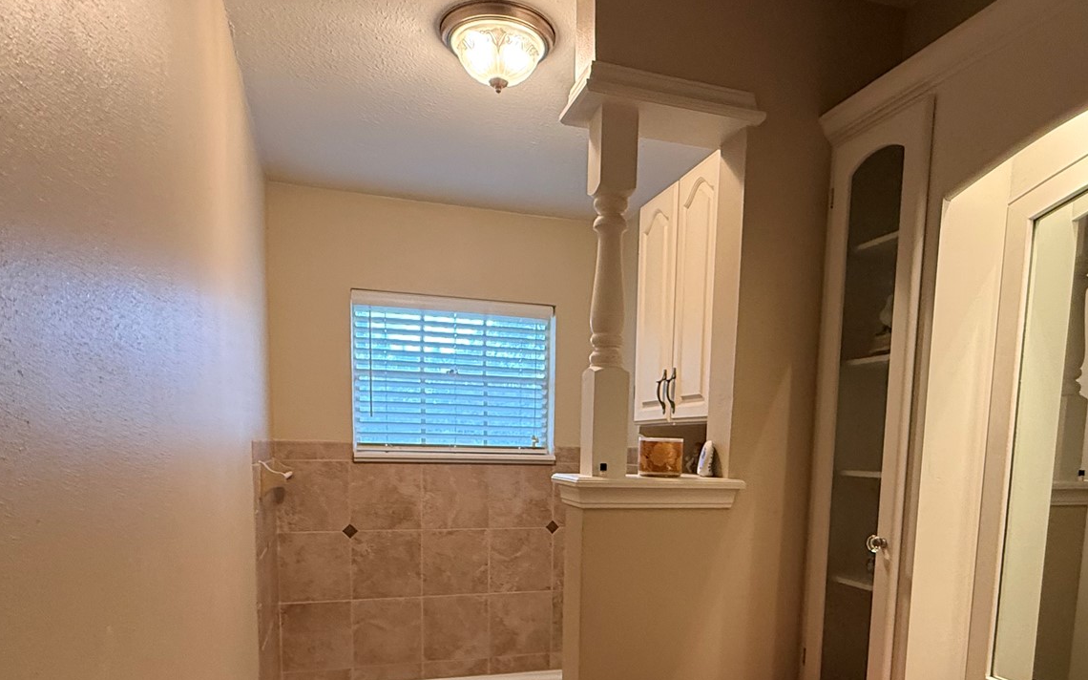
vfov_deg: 46.9
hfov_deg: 72.4
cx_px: 586
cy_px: 532
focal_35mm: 25
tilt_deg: -6.3
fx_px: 741
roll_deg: -1.1
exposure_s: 1/60
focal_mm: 2.22
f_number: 2.2
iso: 320
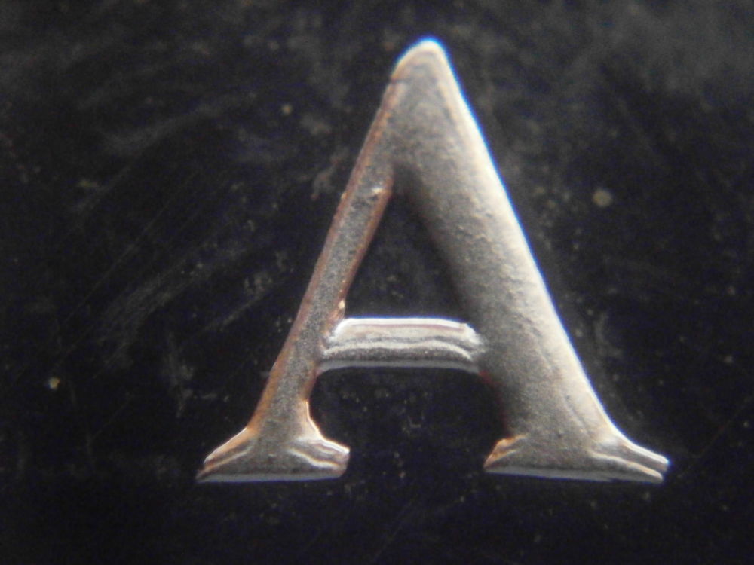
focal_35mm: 111
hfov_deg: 17.7
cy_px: 282
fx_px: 2418
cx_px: 377
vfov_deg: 13.3
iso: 1600
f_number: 5.8
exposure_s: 1/10
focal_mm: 19.6
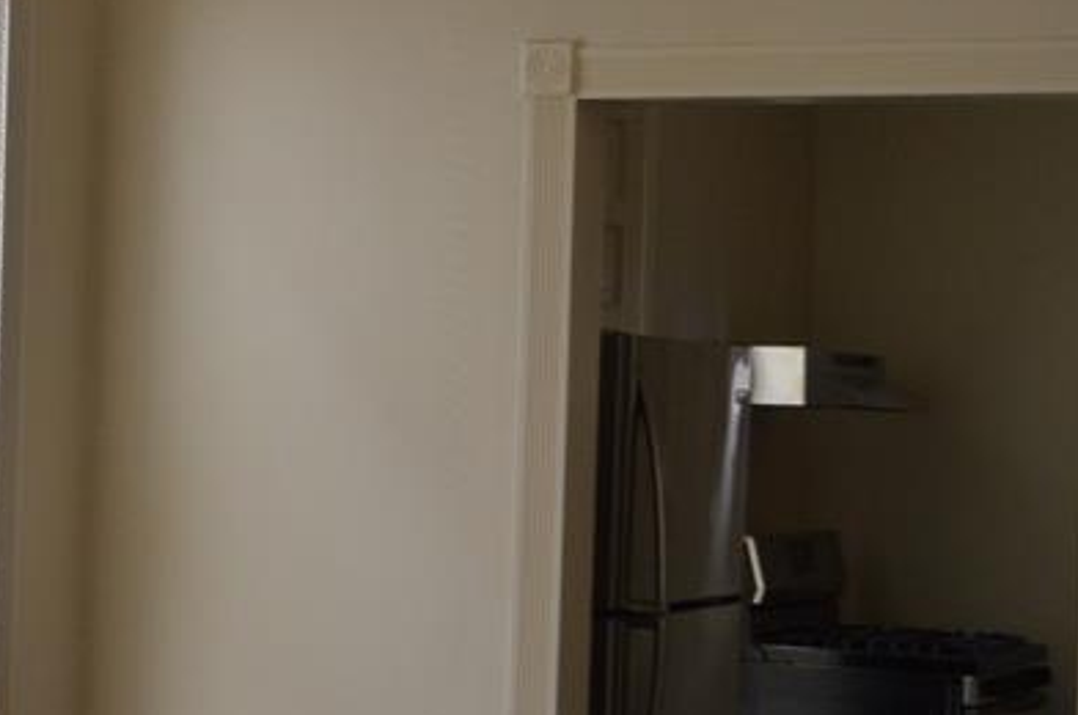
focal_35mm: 102
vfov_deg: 13.4
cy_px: 346
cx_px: -60
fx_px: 3049
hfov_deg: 19.3
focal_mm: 26
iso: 720
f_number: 4.2
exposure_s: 1/60
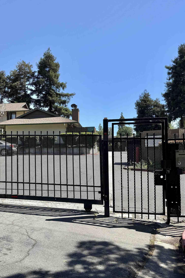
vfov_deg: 55.8
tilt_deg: +3.0
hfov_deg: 37.6
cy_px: 139
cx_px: 39
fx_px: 262
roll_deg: +0.4
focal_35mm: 34
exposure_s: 1/3953
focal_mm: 6.76
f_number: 1.78
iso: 80
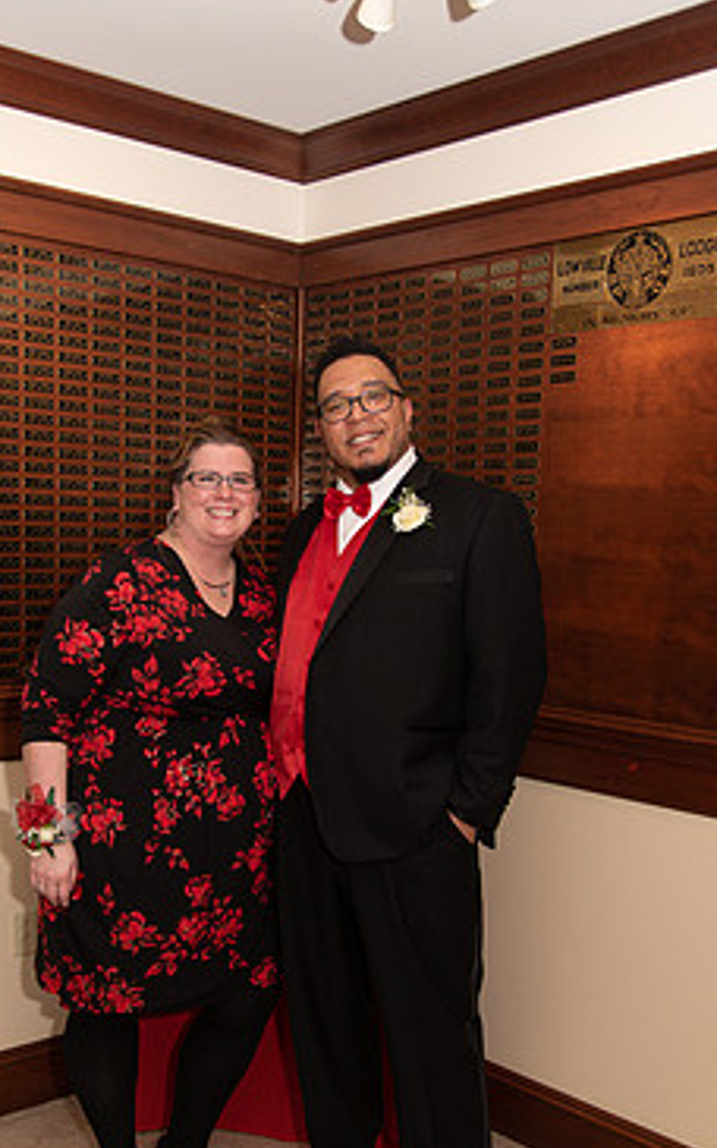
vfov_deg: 50.1
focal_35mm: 39
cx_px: 308
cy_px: 676
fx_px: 1220
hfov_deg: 32.7
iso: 800
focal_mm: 31
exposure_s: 1/200
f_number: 4
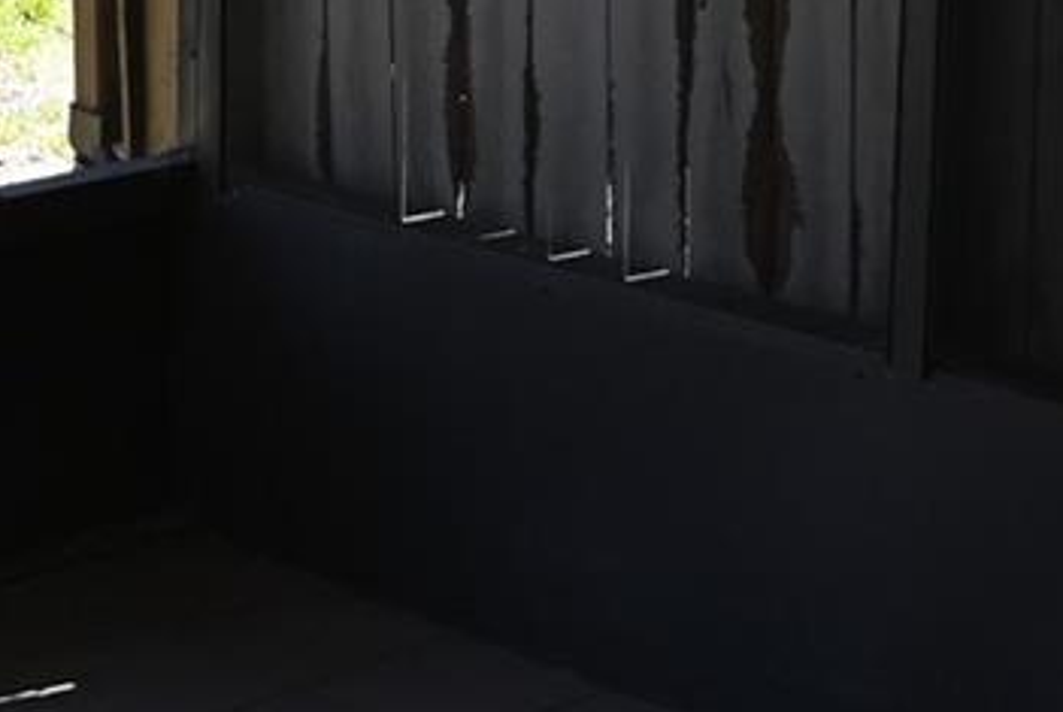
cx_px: 39
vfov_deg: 11.1
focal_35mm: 123
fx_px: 3636
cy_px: -38
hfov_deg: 16.3
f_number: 5
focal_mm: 18
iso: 200
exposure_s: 1/250
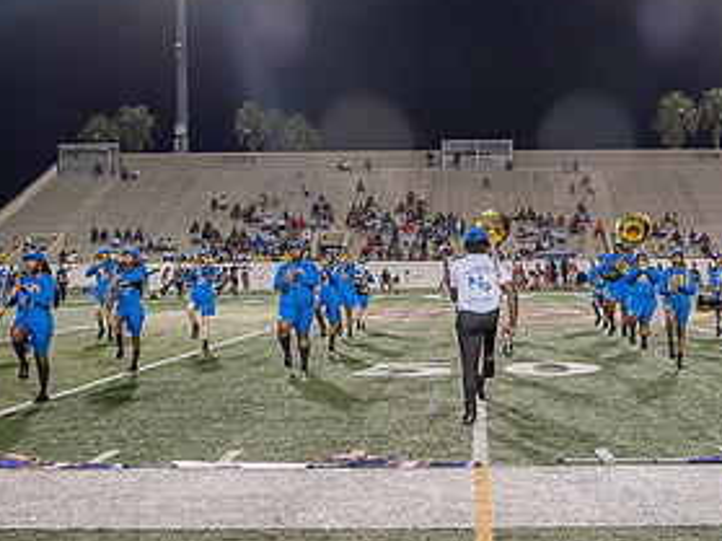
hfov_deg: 34.1
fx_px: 1168
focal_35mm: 56
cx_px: 476
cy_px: 318
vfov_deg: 26.0
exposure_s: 1/200
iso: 2000
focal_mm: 28
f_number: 4
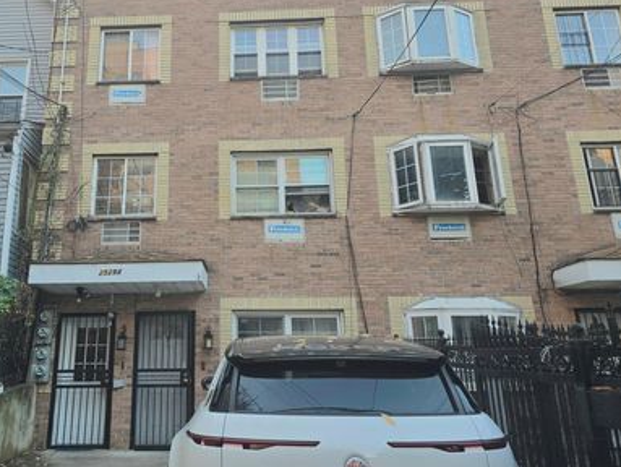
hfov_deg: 58.9
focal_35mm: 30
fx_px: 539
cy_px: 216
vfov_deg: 46.8
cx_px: 221
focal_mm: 6.3
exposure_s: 1/182
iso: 40
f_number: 1.7
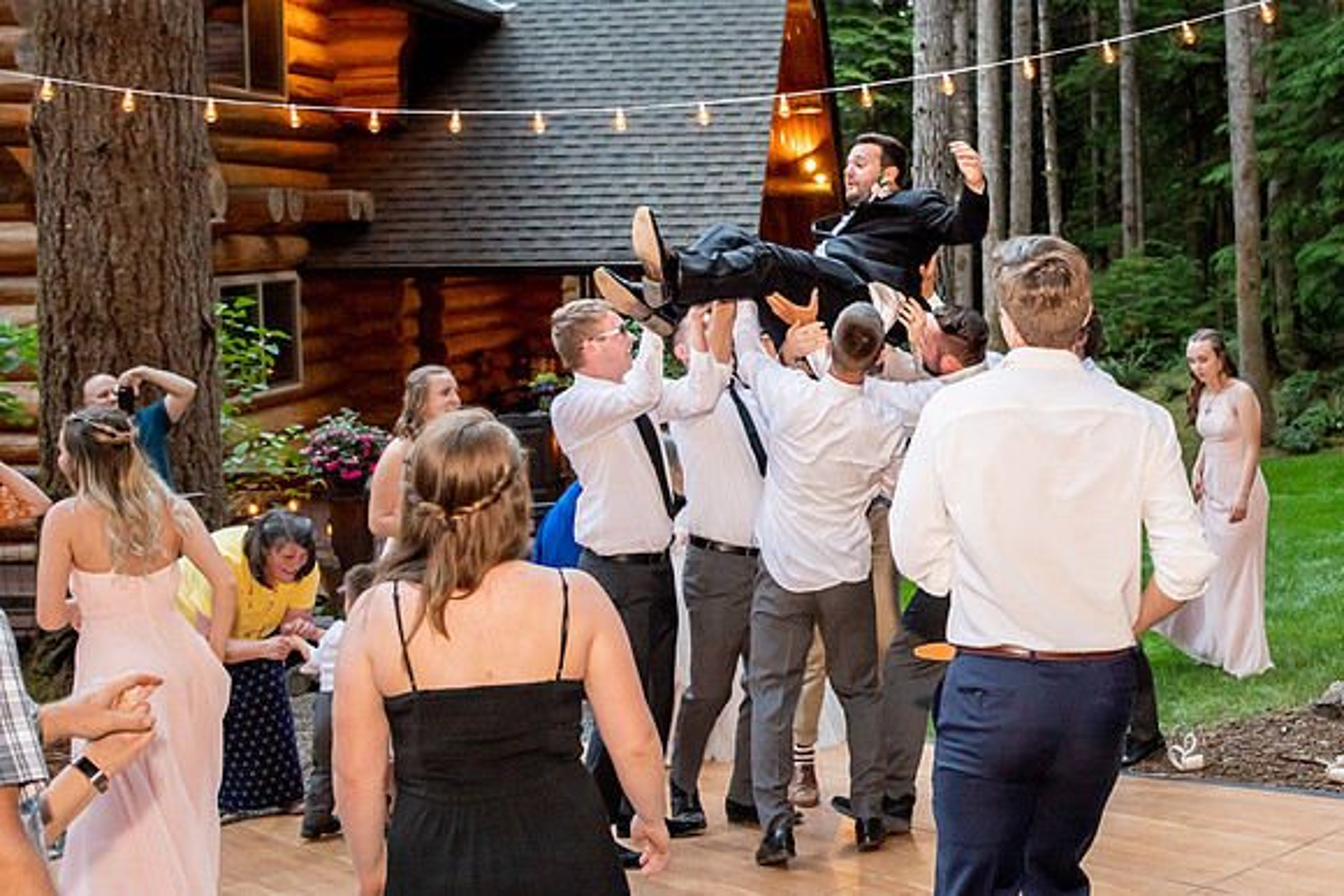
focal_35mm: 54
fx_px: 2016
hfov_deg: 36.1
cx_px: 986
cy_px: 412
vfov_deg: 25.1
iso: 800
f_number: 3.5
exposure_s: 1/320
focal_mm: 31
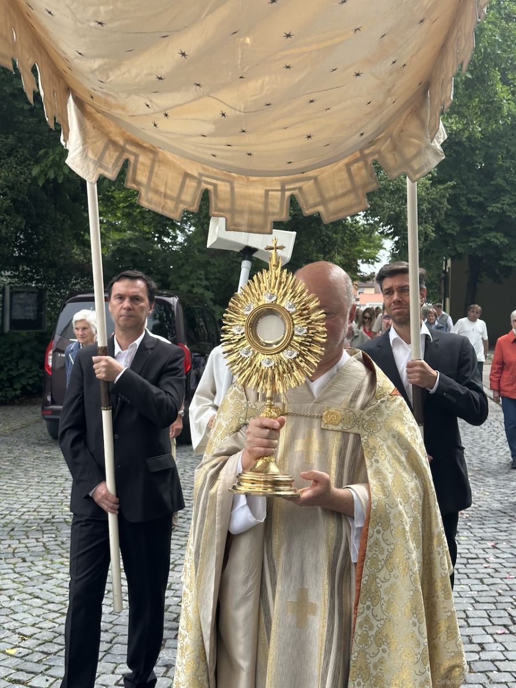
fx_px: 954
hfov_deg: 30.3
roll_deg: -0.5
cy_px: 344
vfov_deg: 39.7
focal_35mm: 48
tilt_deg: +0.5
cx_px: 258
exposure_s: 1/1000
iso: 64
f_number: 1.78
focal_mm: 6.86
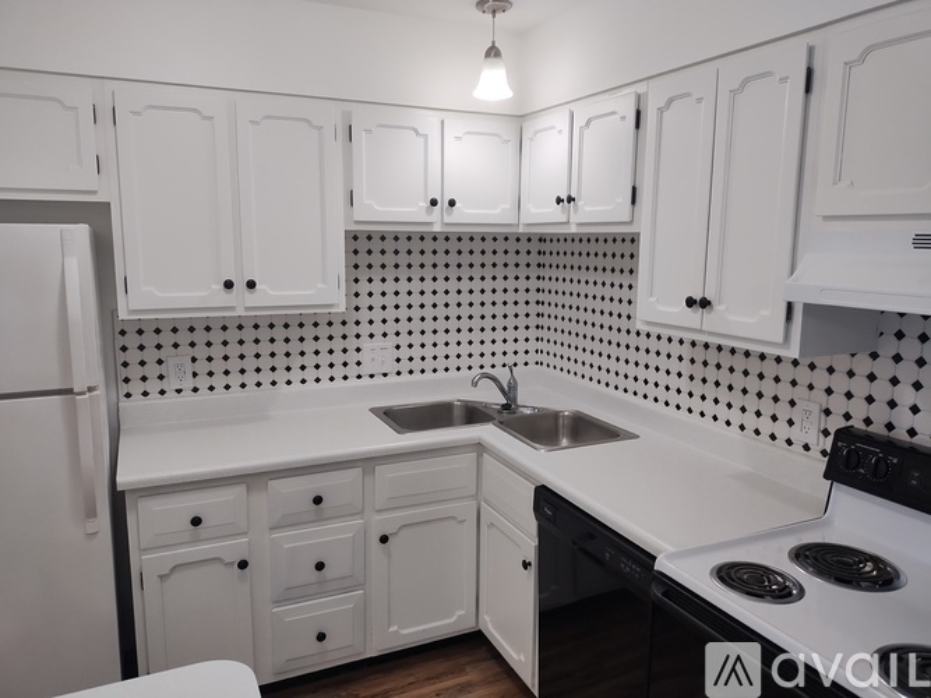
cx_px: 466
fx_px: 672
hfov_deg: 69.4
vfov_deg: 54.9
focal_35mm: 25
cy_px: 349
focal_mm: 4.71
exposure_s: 1/120
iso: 101
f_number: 1.7
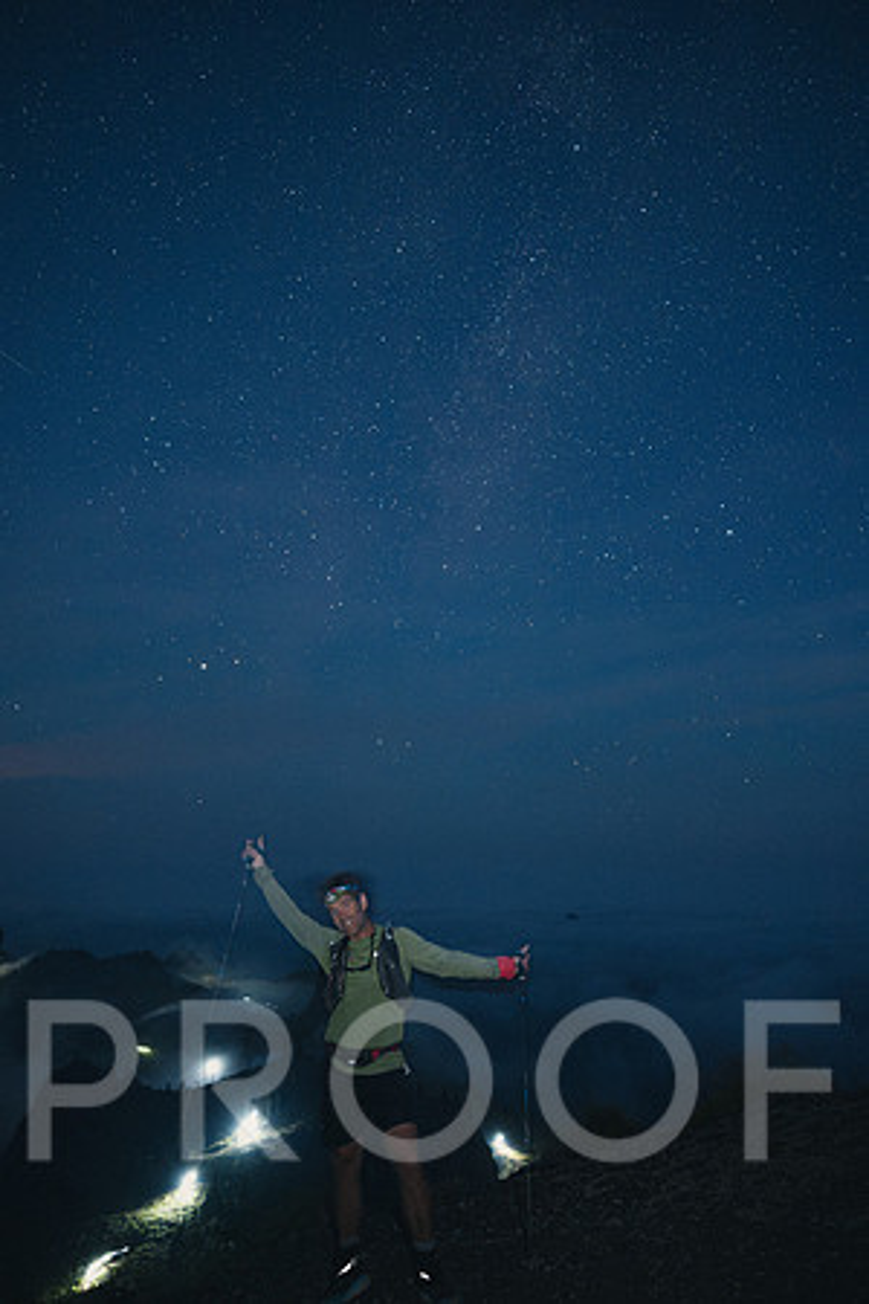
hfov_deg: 53.1
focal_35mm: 24
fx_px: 869
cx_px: 434
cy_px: 652
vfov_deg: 73.7
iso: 4000
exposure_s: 6
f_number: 2.8
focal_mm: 24
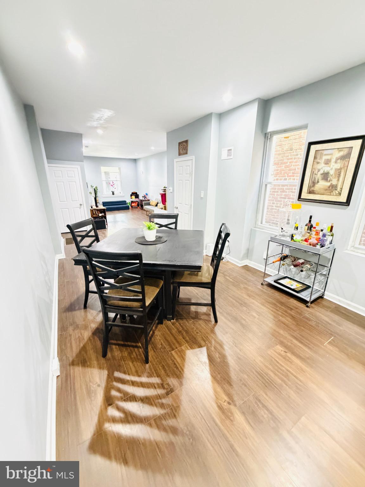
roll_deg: -0.6
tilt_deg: -18.1
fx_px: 197
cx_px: 182
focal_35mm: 14
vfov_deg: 102.1
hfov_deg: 85.7
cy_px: 244
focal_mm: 2.22
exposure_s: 1/40
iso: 1250
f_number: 2.2
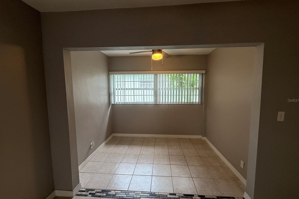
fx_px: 125
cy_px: 100
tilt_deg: -4.7
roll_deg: +0.4
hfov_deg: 100.4
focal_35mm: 15
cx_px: 152
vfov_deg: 77.3
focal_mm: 2.22
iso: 100
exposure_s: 1/120
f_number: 2.2
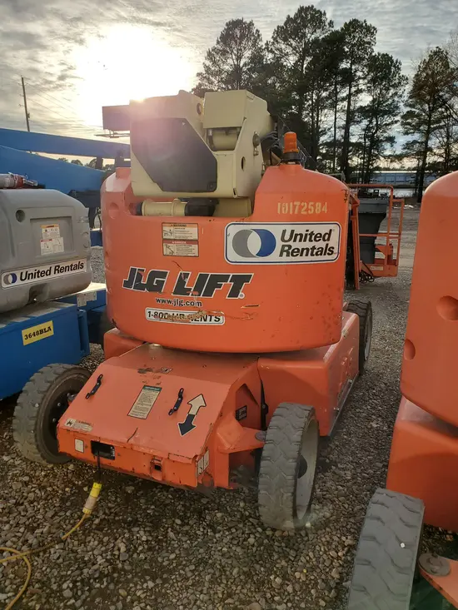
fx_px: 459
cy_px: 305
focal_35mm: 26
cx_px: 229
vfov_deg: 67.3
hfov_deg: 53.1
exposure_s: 1/1046
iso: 50
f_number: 2.4
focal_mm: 4.3
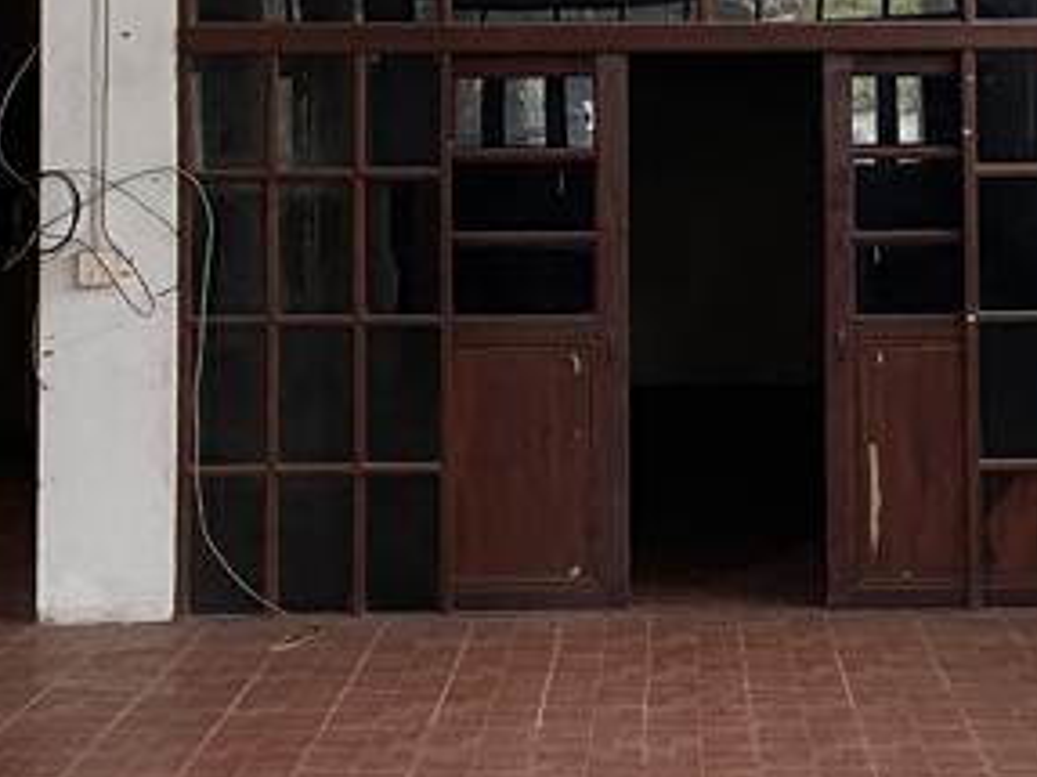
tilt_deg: +3.5
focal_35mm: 104
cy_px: 7
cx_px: 739
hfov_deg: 18.8
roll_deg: +0.6
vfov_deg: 14.0
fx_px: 3114
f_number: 1.8
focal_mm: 4.25
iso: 250
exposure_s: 1/60
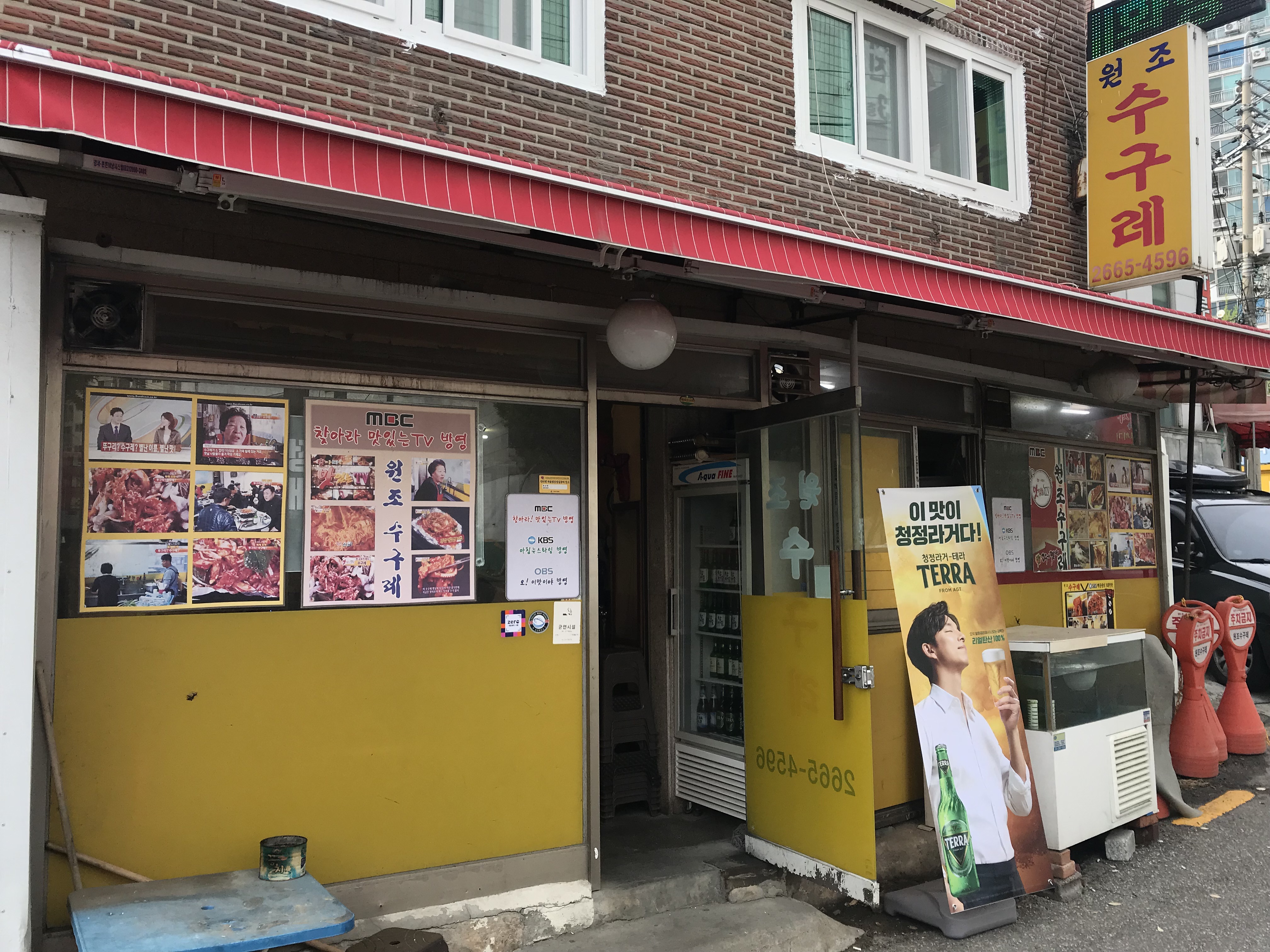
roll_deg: +0.8
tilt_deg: +7.2
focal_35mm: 28
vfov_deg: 49.7
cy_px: 476
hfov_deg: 63.4
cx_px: 635
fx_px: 1027
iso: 20
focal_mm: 3.99
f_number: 1.8
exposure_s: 1/556
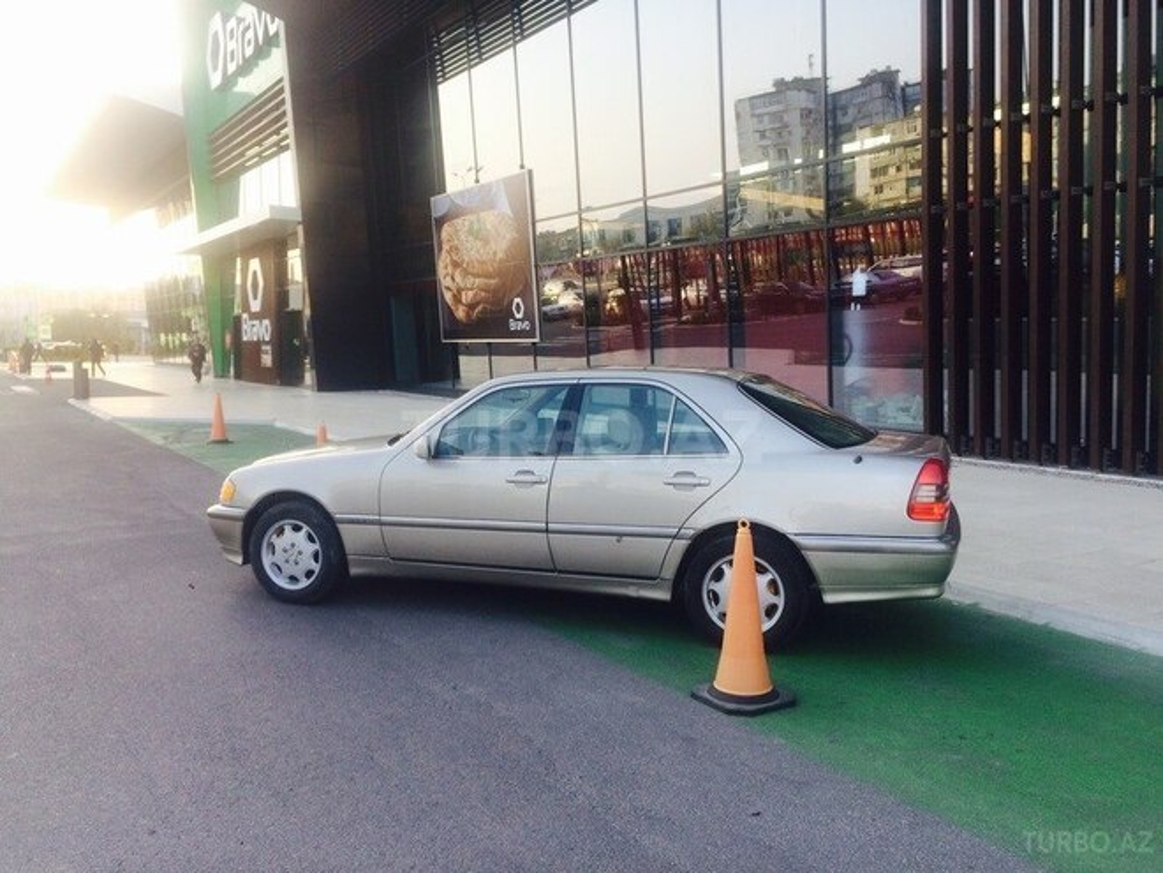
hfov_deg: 61.7
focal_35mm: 29
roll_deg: -1.1
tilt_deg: -5.1
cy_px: 436
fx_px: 974
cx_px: 582
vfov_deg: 48.2
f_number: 2.2
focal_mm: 4.15
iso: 32
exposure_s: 1/193
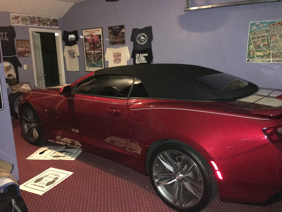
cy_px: 106
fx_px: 236
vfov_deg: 48.2
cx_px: 141
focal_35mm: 29
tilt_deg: -11.4
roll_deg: +1.2
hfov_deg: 61.7
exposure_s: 1/16
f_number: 2.2
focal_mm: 4.15
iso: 1000
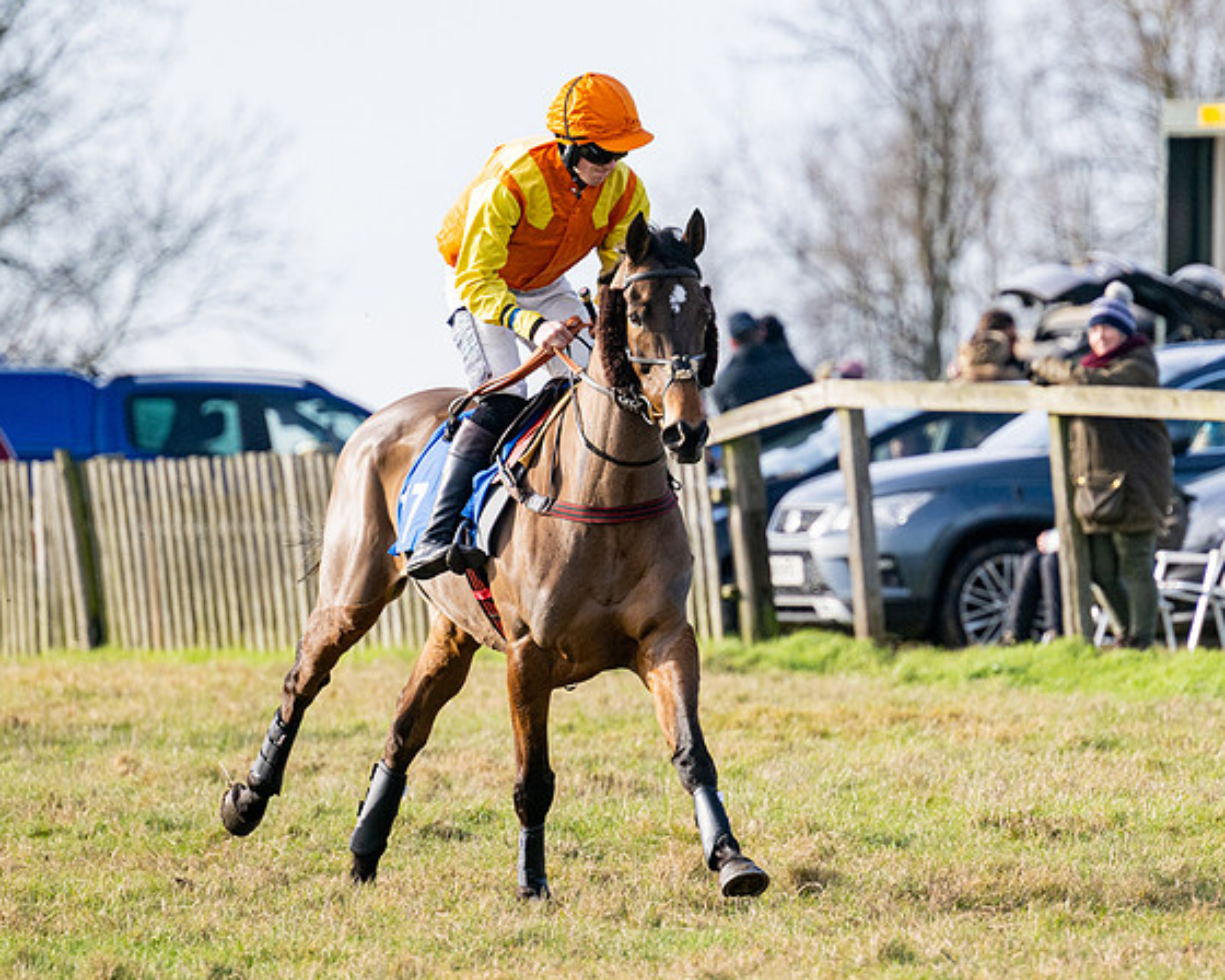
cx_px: 806
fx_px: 16532
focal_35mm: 456
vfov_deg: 3.4
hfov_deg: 4.2
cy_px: 443
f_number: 4
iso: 400
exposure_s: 1/3200
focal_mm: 240
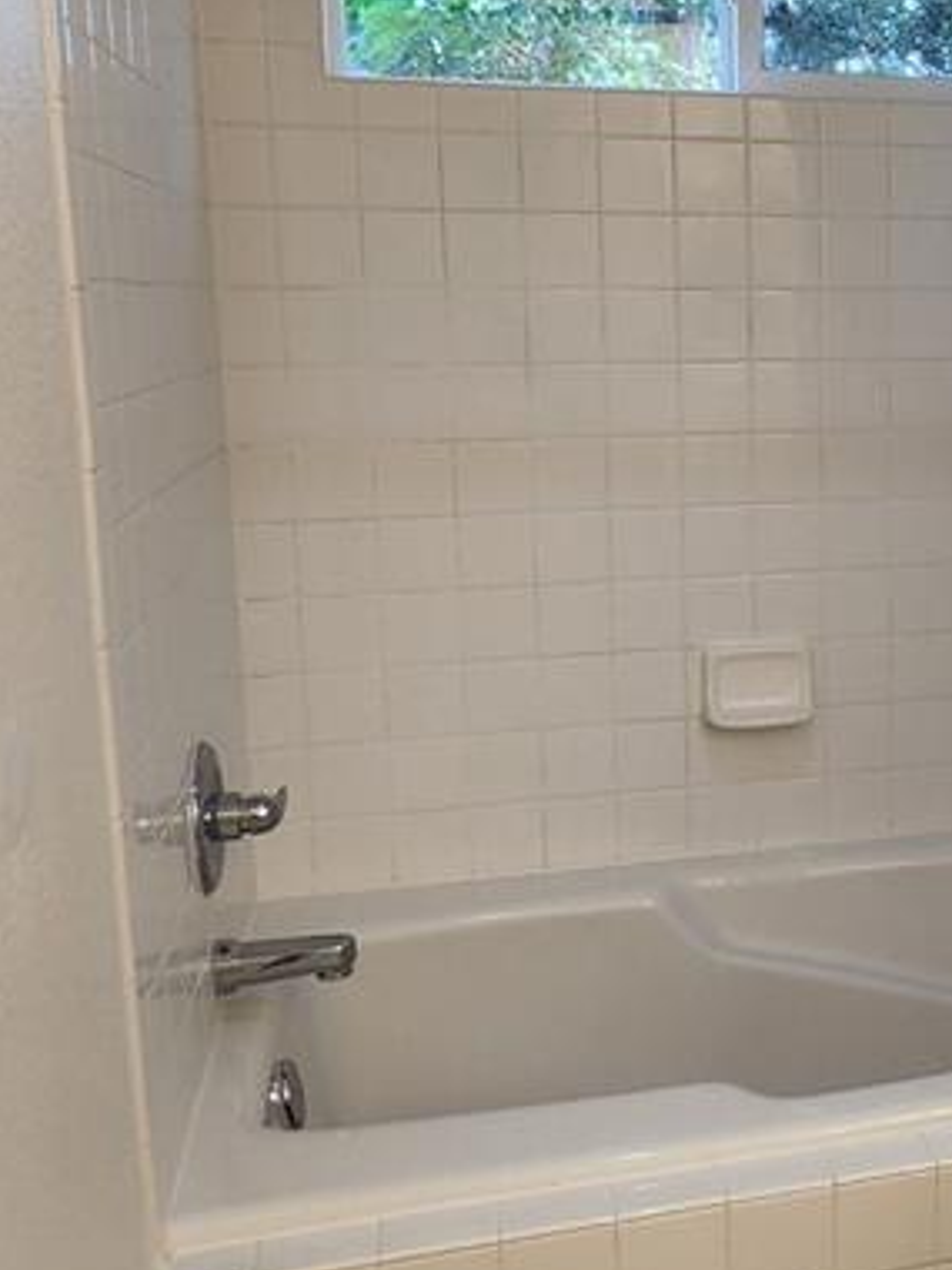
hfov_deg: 32.3
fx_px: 1503
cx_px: 959
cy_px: 545
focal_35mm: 41
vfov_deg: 45.6
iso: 64
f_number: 2.2
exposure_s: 1/60
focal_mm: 2.2
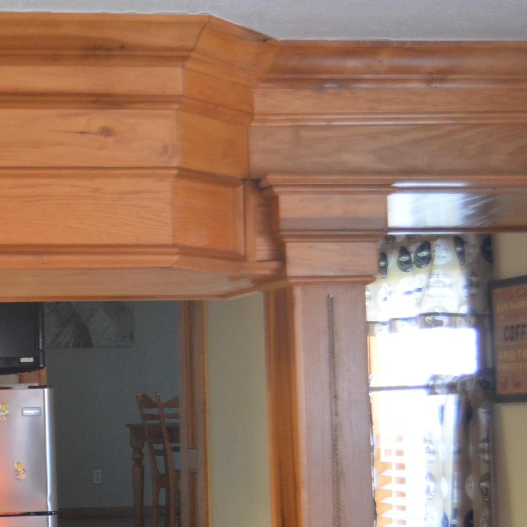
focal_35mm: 101
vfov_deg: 17.2
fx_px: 1740
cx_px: -199
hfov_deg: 16.1
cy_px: 354
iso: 1100
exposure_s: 1/30
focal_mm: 28
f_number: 4.5
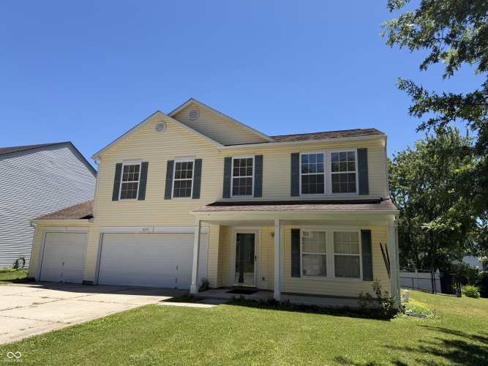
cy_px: 183
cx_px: 244
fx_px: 338
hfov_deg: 71.6
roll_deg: -2.0
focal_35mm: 24
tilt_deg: +11.8
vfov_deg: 56.8
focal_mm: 6.76
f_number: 1.78
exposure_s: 1/3279
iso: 80
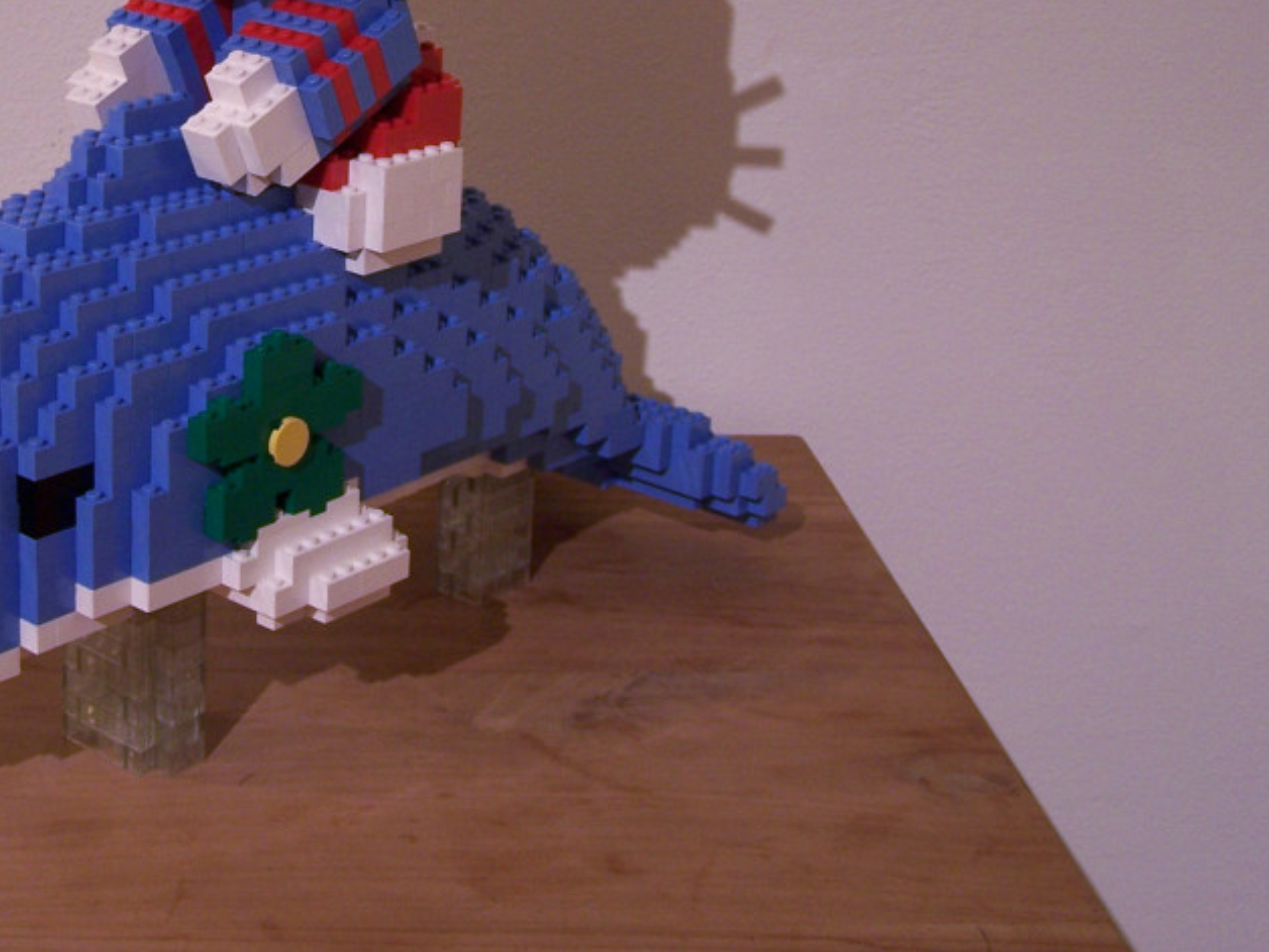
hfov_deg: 30.5
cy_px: 182
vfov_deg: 23.3
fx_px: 2273
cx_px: 269
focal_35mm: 62
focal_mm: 6.3
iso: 80
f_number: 2.8
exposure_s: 1/2
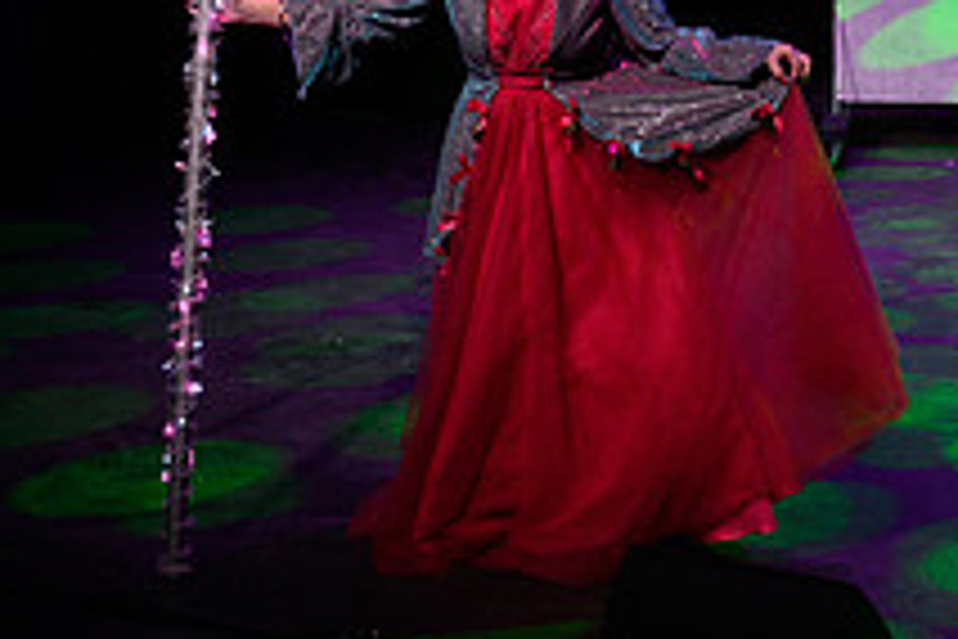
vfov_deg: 12.0
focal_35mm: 113
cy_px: 56
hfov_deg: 18.1
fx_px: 3007
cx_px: 459
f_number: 5
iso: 800
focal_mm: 39
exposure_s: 1/80
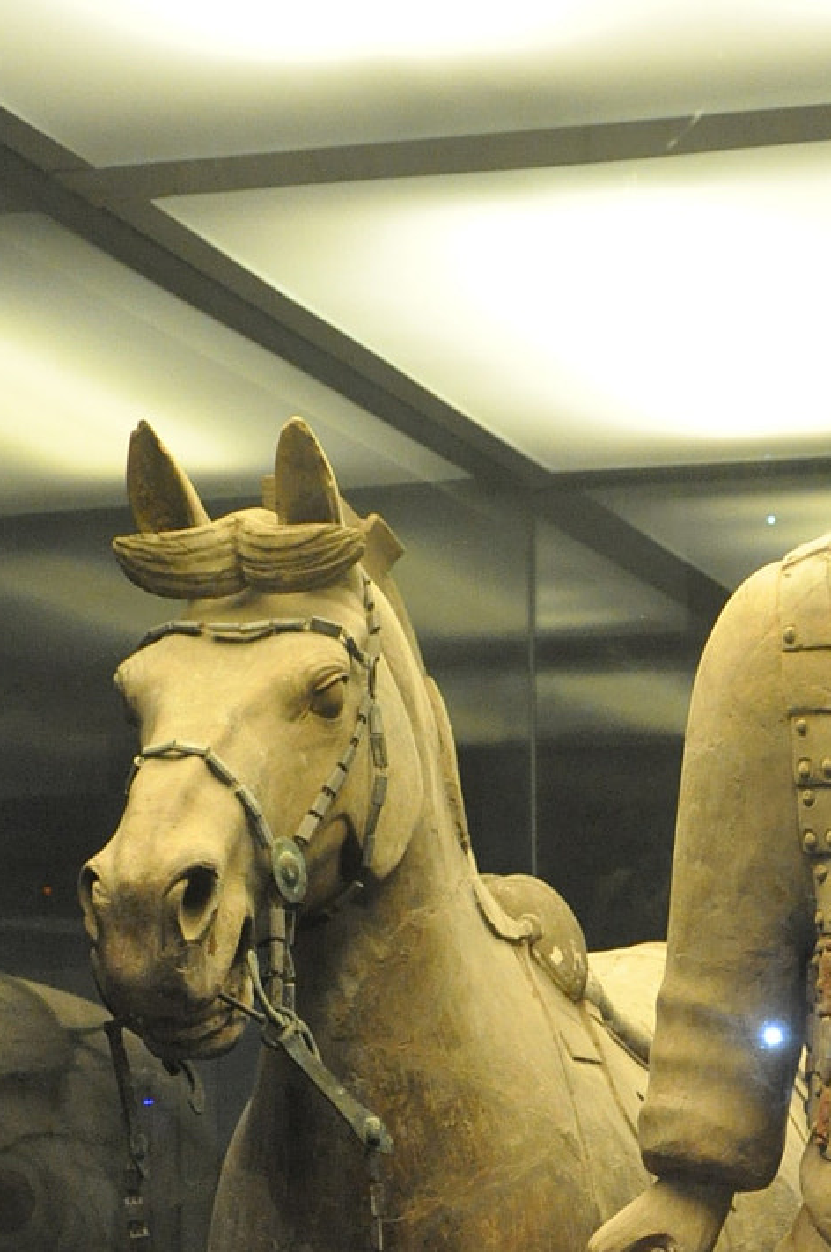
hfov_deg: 16.7
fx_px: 2813
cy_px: 1282
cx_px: 629
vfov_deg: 23.9
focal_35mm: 81
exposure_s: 1/25
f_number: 3.8
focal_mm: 24
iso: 1600
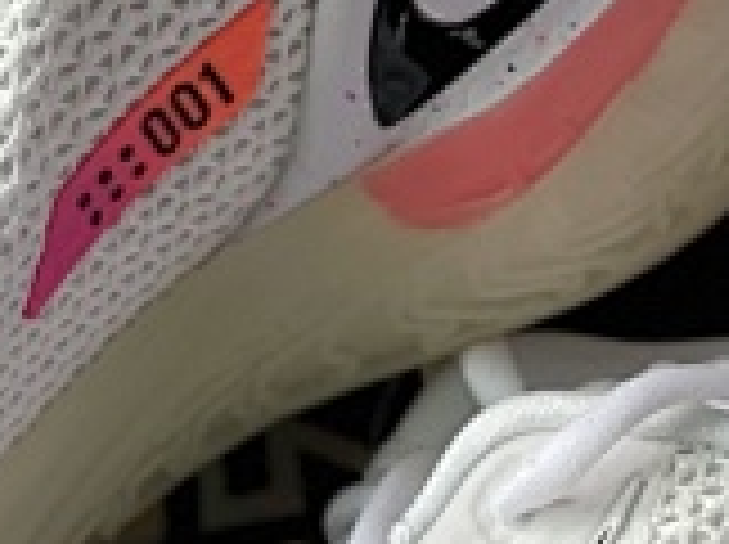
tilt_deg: -77.2
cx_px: 266
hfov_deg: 6.3
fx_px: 6666
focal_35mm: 317
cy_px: 477
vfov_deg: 4.7
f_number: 2.2
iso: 80
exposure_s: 1/121
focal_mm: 7.5
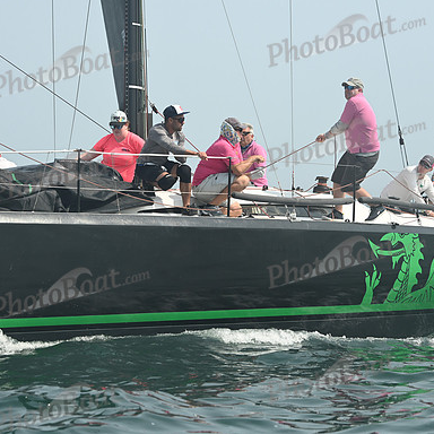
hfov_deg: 11.7
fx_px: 2114
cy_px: 216
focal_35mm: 149
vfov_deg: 11.7
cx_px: 209
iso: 320
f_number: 7.1
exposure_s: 1/1250
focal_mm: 116
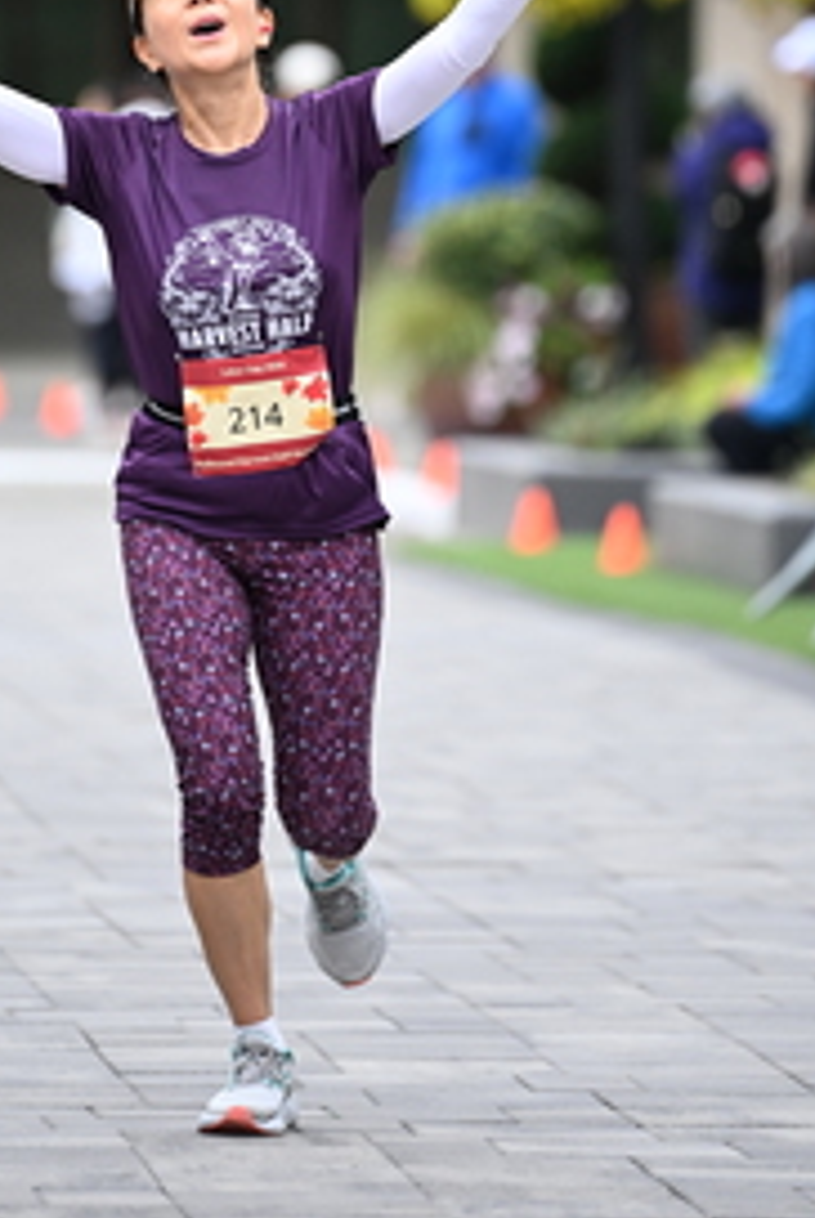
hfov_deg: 3.4
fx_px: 13683
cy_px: 166
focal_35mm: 404
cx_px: 325
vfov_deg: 5.1
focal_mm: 200
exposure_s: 1/2000
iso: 640
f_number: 2.8
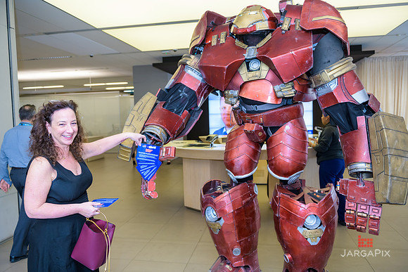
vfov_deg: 45.0
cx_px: 204
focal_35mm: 29
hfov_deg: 63.6
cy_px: 136
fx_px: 329
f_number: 3.2
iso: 800
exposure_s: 1/125
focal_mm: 29
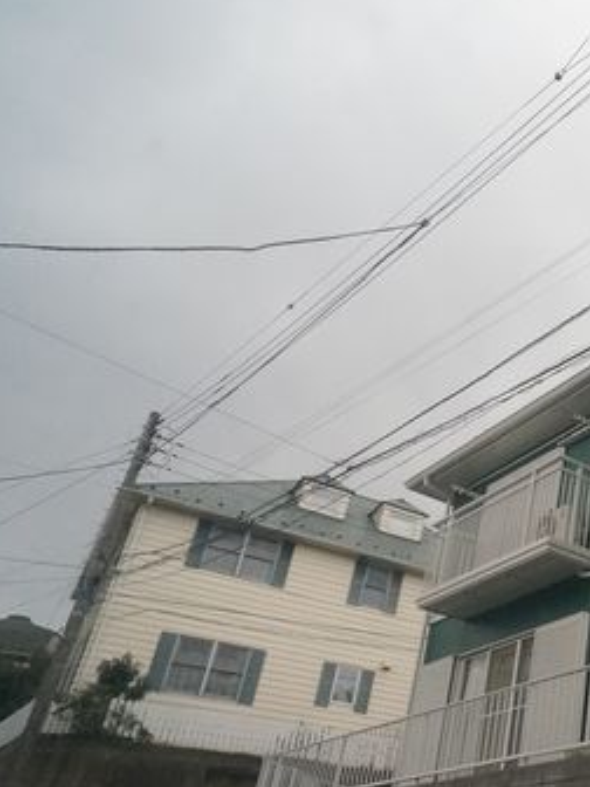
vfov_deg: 39.2
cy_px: 527
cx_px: 812
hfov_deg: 25.2
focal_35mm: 48
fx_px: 1091
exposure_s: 1/1250
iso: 3200
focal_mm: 16
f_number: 10
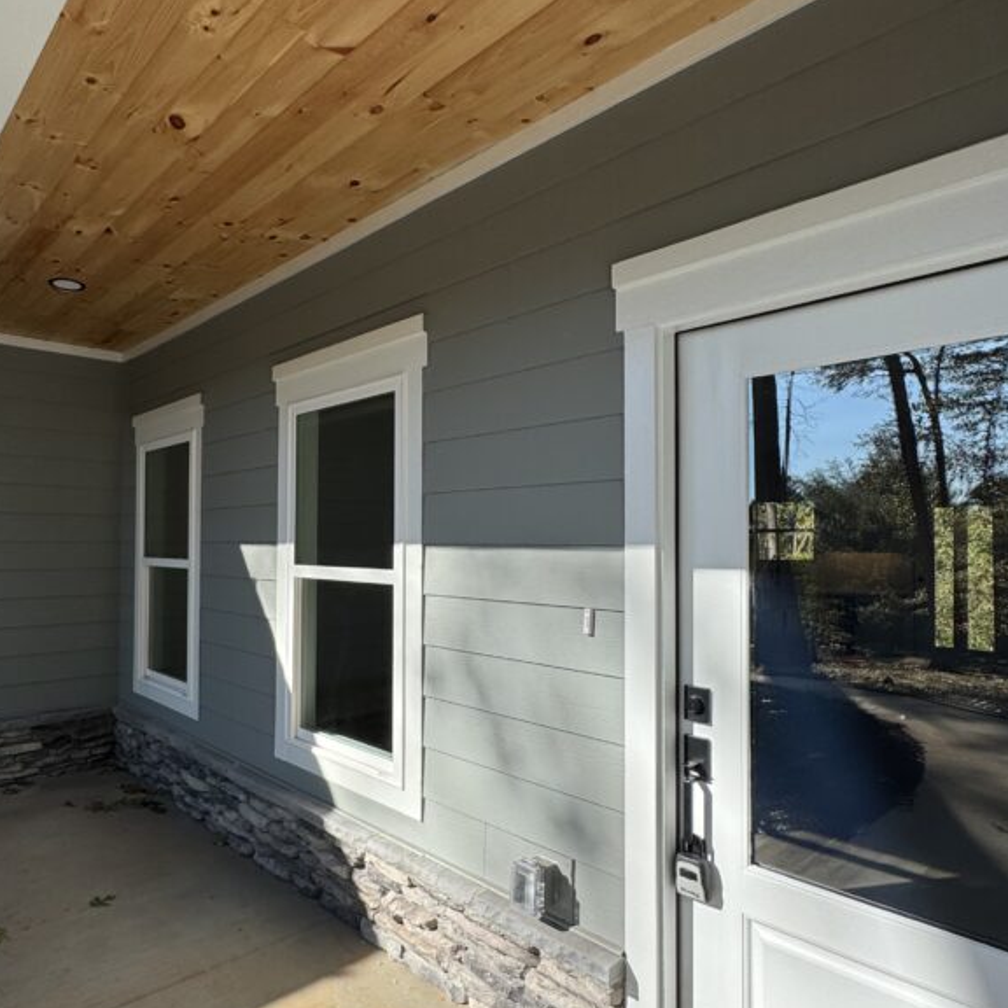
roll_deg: +0.1
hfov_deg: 68.6
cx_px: 382
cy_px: 525
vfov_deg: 69.6
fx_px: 725
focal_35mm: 22
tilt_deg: +2.0
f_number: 2.2
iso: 50
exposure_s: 1/821
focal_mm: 2.22
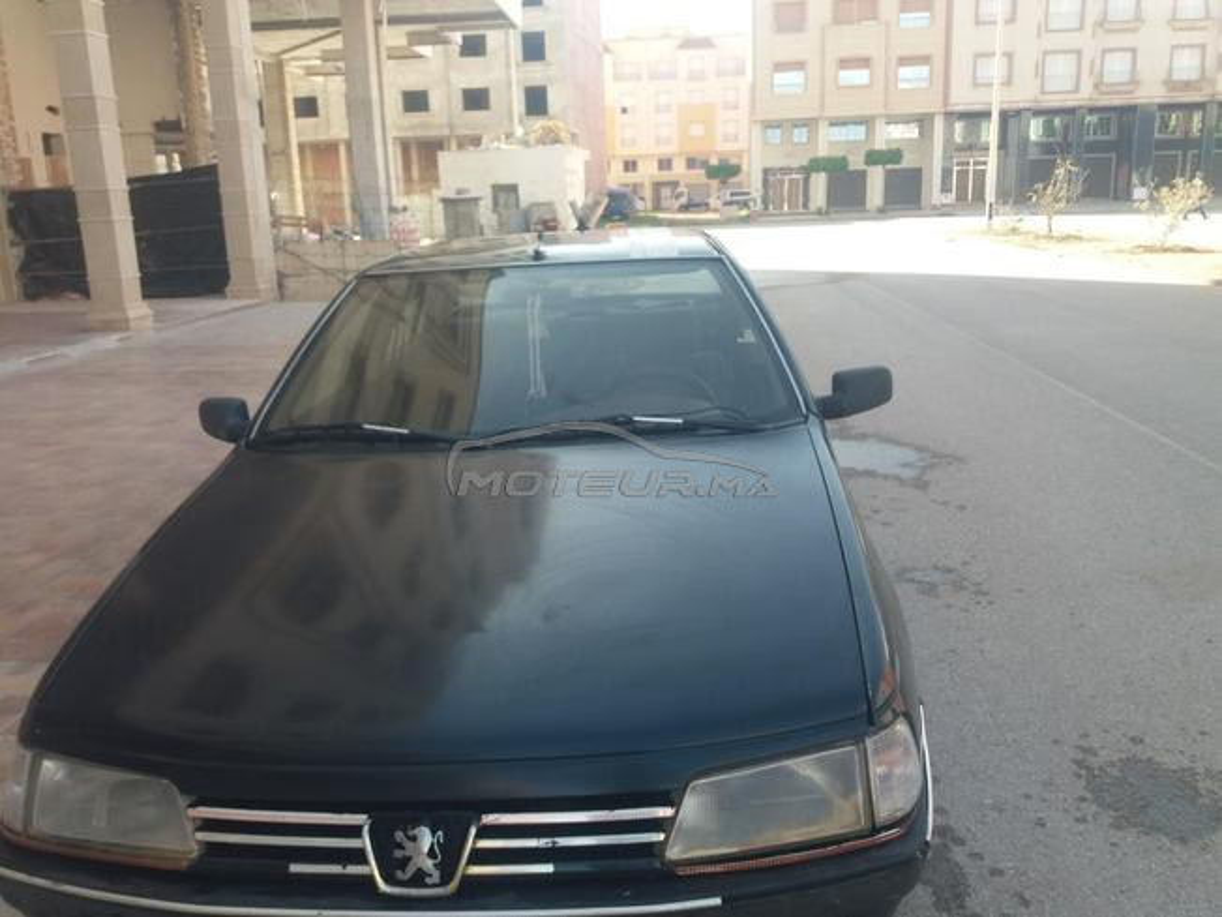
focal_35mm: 28
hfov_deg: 63.4
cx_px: 611
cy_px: 458
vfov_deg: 49.7
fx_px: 988
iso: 64
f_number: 1.9
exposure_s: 1/254
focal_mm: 3.7
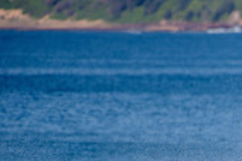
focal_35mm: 1696
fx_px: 11400
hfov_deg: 1.2
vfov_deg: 0.8
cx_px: 401
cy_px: 239
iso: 160
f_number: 5.6
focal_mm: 500
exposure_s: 1/2000
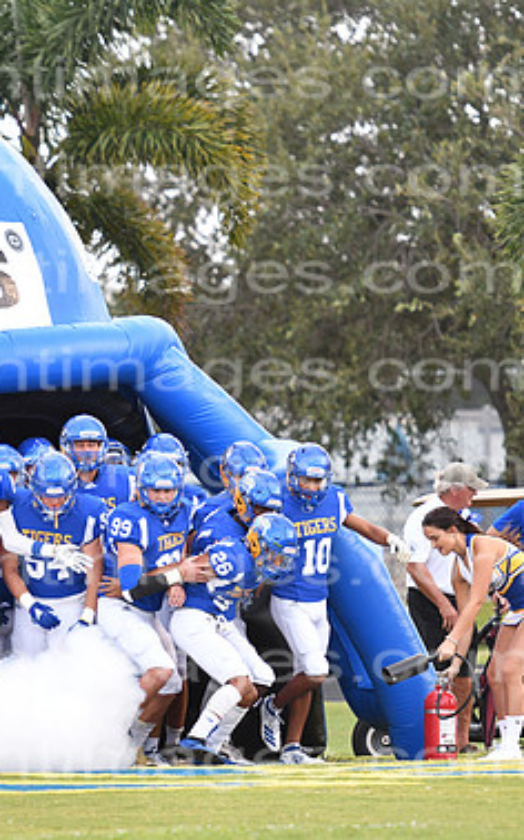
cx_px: 27
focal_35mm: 387
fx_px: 8844
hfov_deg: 3.4
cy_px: 423
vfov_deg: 5.4
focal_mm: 165
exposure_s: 1/500
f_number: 3.2
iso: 800
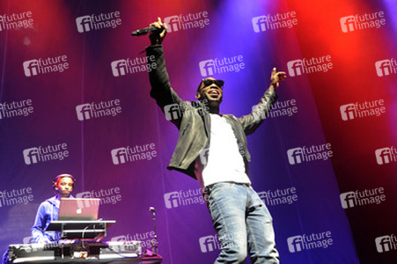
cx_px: 198
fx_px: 441
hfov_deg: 48.5
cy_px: 132
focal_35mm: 40
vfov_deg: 33.4
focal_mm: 40
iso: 3200
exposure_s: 1/80
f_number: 5
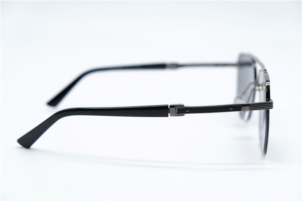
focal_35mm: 64
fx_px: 537
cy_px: 100
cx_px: 151
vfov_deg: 21.2
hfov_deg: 31.4
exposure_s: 1/170
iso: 160
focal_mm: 42.5
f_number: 4
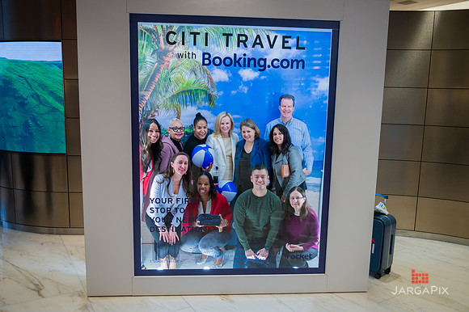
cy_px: 156
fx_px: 404
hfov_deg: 60.3
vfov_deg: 42.3
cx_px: 234
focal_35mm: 31
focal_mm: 31
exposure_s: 1/500
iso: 1250
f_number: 3.2
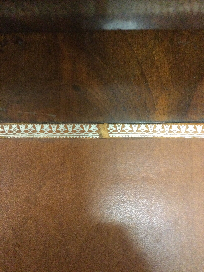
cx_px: 102
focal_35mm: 31
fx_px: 244
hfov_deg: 45.4
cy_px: 136
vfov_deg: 58.4
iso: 320
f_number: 2.4
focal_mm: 3.3
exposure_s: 1/17
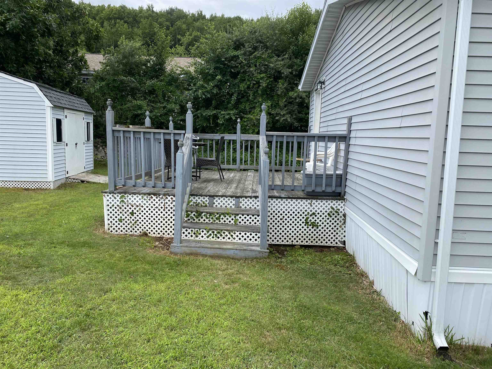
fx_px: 370
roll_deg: -1.9
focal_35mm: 26
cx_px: 246
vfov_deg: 53.1
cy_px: 184
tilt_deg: -9.4
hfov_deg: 67.3
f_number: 1.8
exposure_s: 1/1316
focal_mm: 4.25
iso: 32
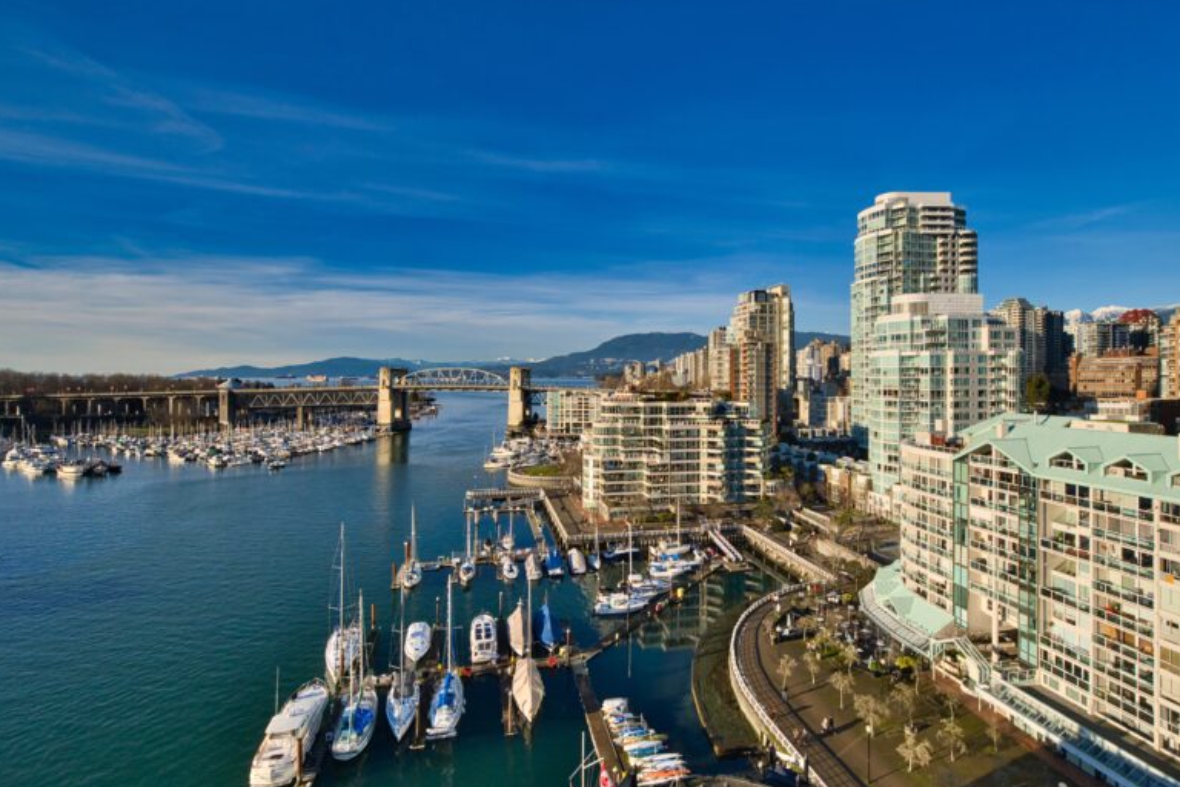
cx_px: 608
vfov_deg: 72.6
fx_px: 524
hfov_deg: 96.7
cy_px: 490
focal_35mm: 16
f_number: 5.6
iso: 160
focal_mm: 8
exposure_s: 1/1300
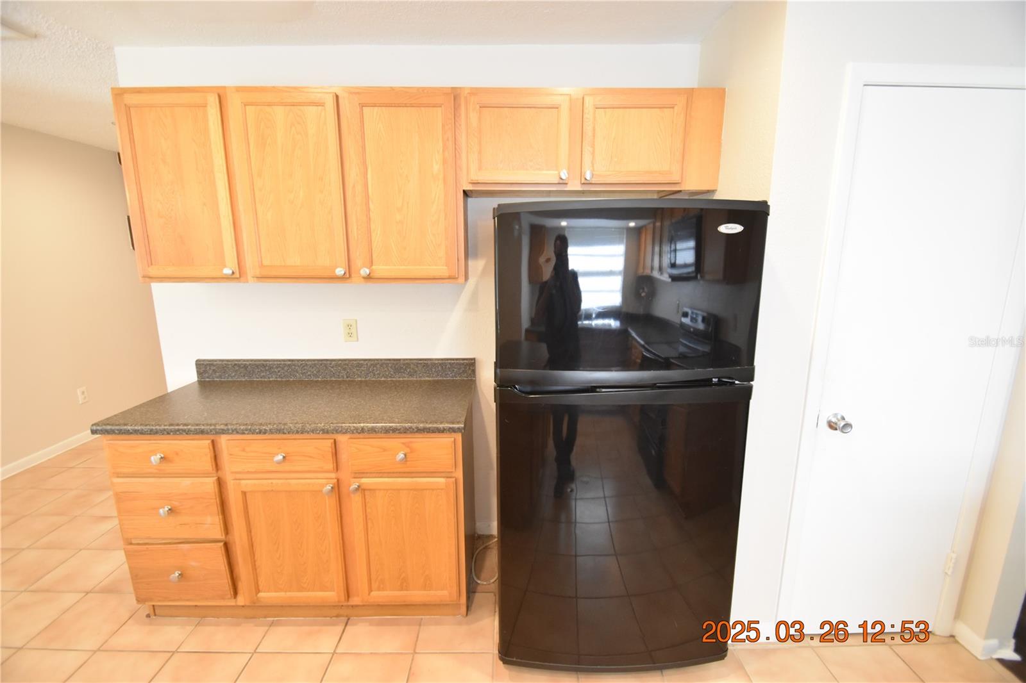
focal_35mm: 15
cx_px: 513
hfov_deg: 100.4
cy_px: 342
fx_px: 427
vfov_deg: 77.3
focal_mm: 10
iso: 1600
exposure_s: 1/60
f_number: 3.5
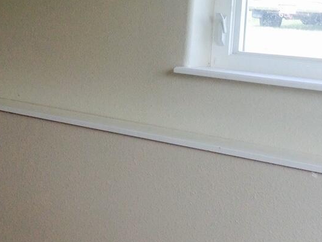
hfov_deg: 18.3
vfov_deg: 14.5
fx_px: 940
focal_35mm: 101
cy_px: 28
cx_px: -75
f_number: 2.4
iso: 64
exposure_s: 1/120
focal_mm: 4.12
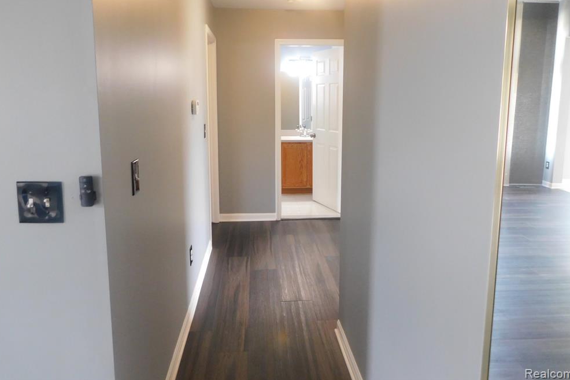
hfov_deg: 67.4
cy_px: 161
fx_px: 427
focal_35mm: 27
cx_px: 287
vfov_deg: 47.7
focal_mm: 4.5
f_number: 3.1
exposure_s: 1/25
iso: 400
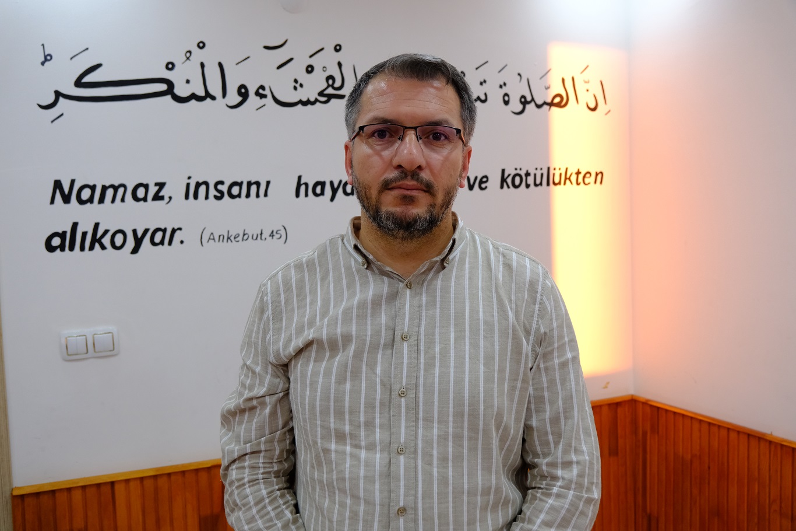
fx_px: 663
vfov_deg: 43.6
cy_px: 266
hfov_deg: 61.9
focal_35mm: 30
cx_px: 398
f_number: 4
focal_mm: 20.2
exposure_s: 1/125
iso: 1600
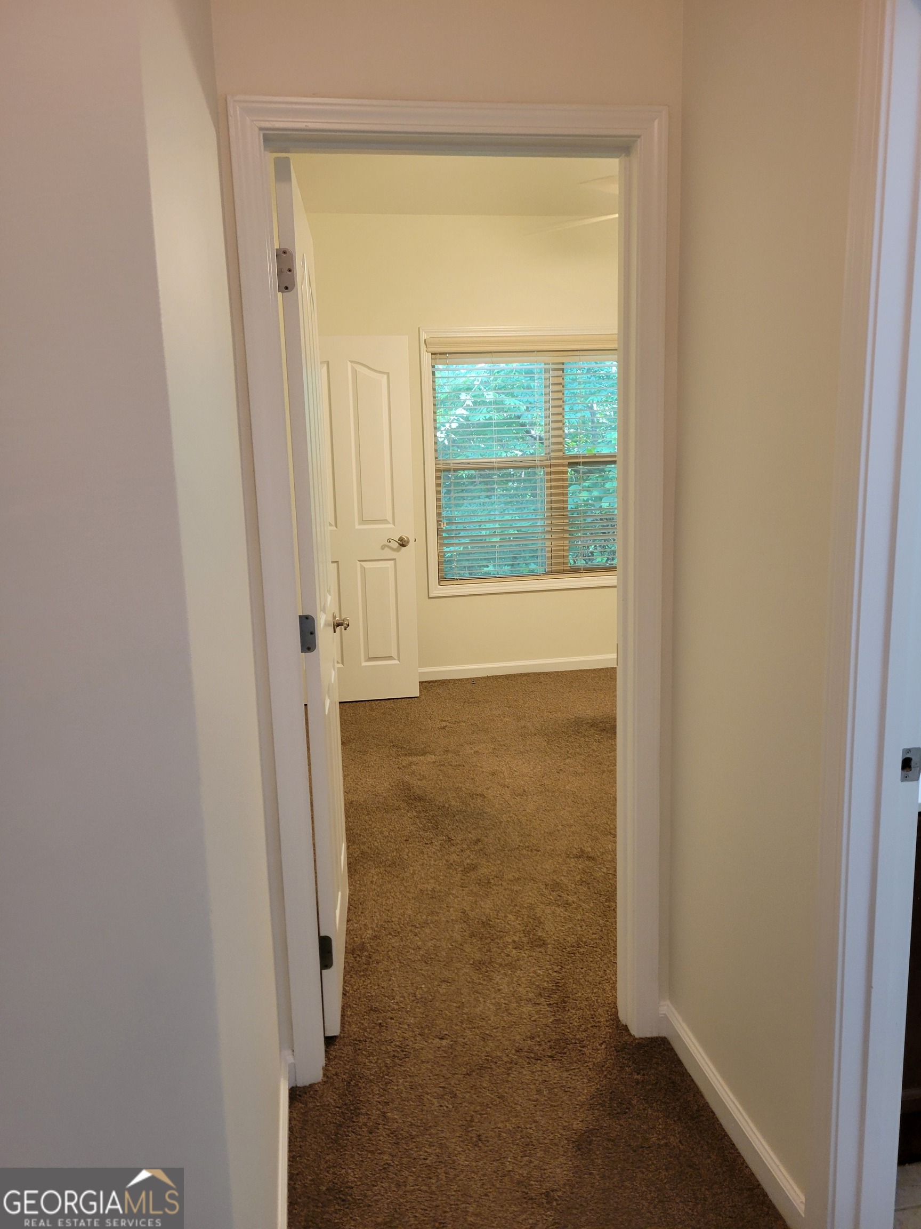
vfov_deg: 67.3
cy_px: 614
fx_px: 922
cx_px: 460
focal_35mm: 26
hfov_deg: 53.1
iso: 200
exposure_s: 1/60
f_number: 1.8
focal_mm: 5.4
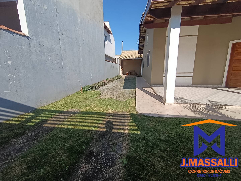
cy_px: 90
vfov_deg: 78.1
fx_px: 111
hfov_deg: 94.5
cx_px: 120
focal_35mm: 16
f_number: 2.2
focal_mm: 1.65
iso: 50
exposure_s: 1/762
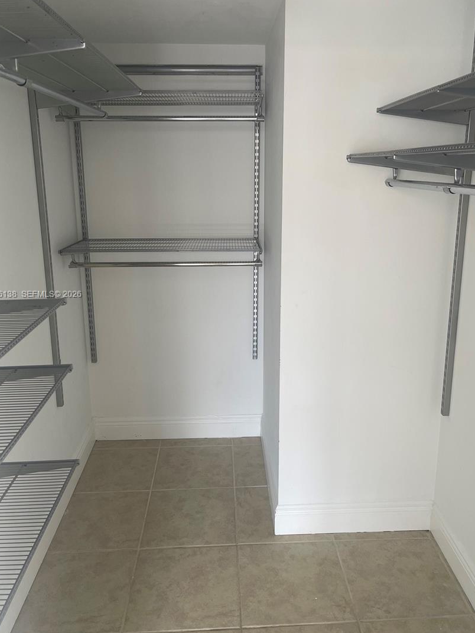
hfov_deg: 49.8
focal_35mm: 28
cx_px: 238
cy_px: 295
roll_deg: -0.3
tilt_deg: -13.9
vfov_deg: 63.4
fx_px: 512
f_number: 1.6
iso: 80
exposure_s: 1/60
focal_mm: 5.1
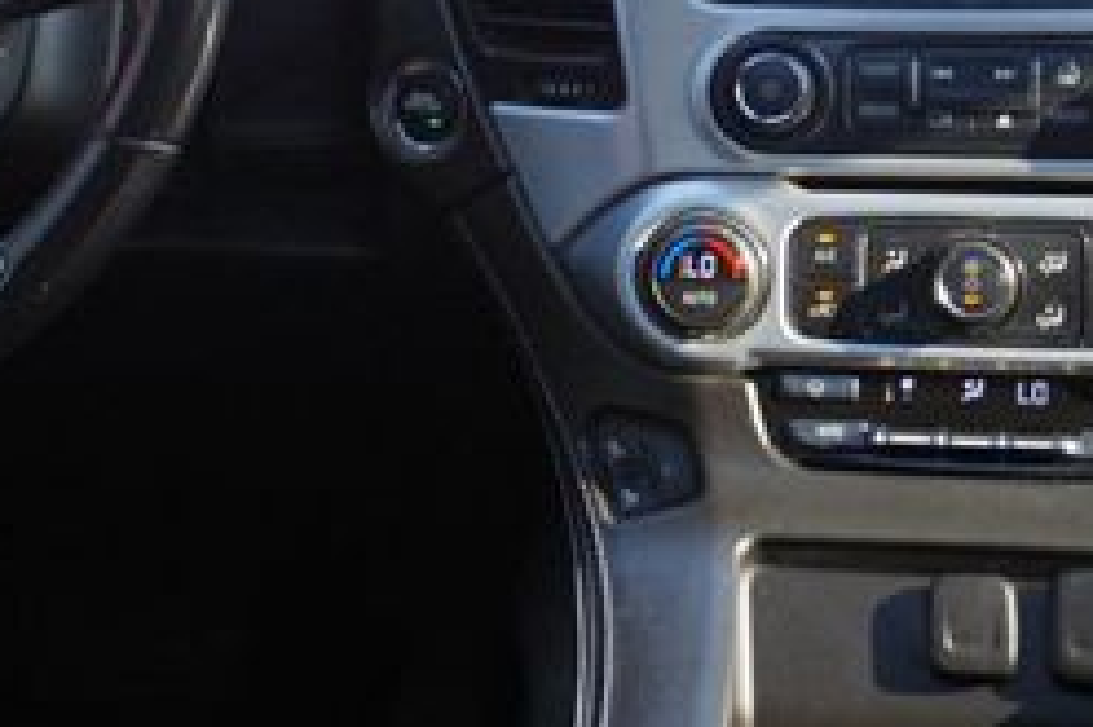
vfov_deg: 14.5
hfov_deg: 21.6
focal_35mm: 93
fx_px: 2822
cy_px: 53
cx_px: 190
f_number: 4.5
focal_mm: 24
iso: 320
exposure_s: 1/60
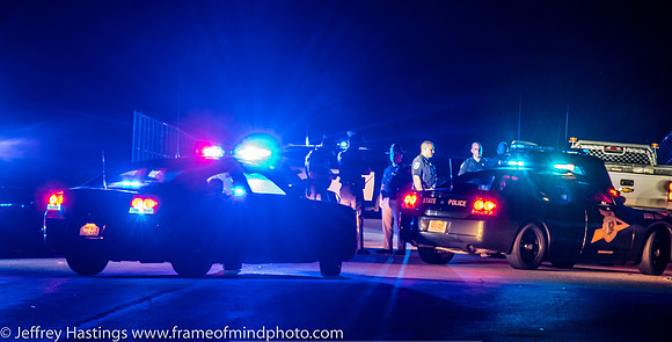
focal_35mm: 292
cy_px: 183
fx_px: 5082
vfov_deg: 3.9
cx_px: 326
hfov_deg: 7.6
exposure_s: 1/13
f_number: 5.3
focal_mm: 170
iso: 2000
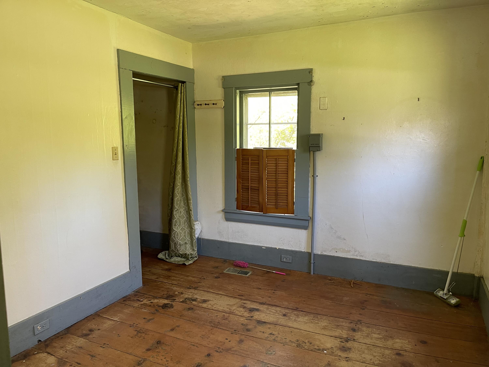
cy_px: 184
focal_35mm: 26
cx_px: 244
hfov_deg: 67.3
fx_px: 367
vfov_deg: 53.1
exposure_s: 1/66
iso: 125
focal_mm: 5.1
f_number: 1.6
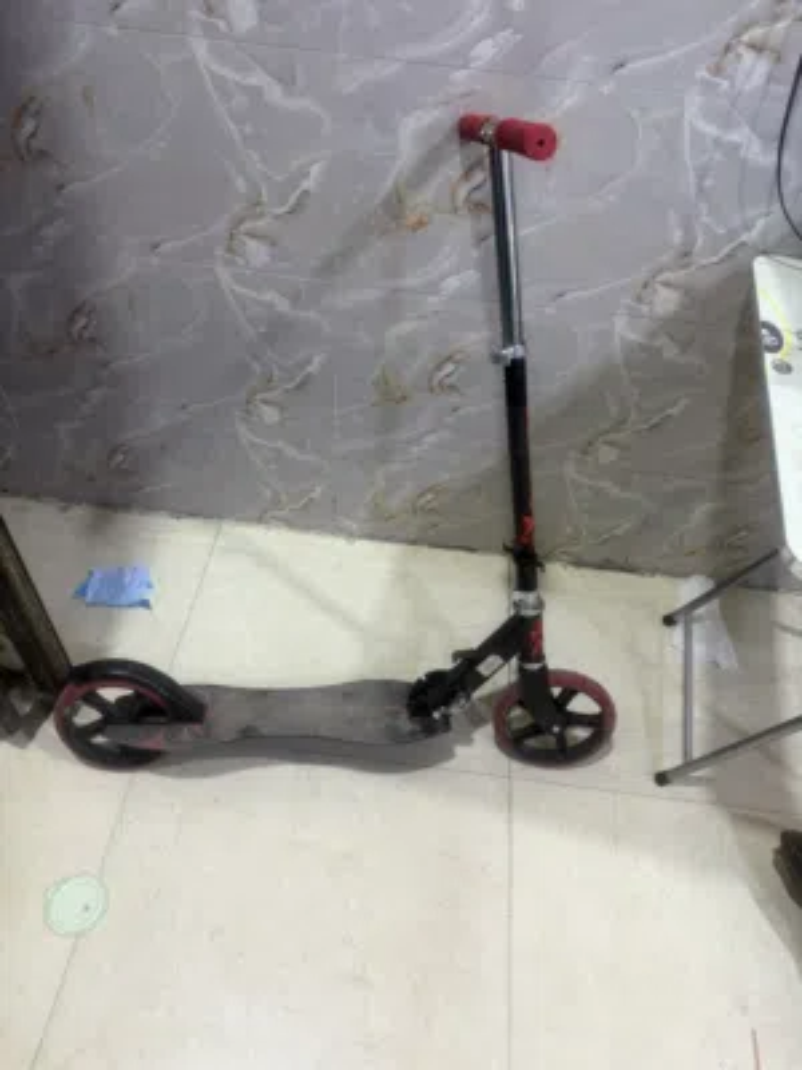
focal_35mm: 24
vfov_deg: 71.6
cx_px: 401
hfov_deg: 56.8
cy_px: 535
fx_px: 741
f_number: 1.78
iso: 250
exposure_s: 1/50
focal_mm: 6.76
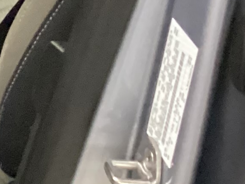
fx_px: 1253
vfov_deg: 8.0
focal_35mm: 177
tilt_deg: -23.4
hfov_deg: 10.1
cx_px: -290
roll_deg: -0.6
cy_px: -178
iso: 640
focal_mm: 3.3
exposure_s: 1/24
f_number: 2.4
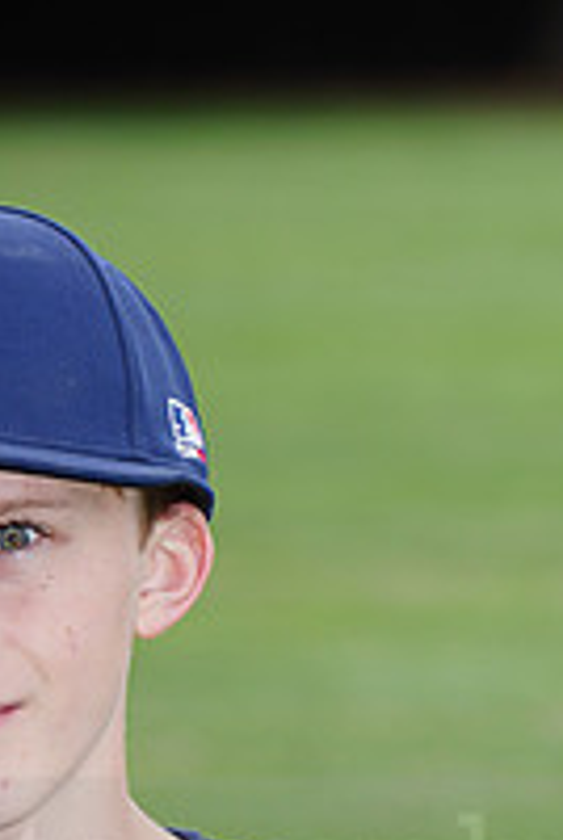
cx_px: 61
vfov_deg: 3.6
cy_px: 836
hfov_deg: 2.4
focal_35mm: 579
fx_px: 13535
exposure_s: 1/250
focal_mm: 200
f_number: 9
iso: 200
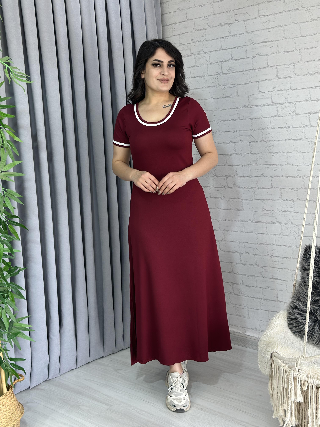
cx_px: 160
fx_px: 592
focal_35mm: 48
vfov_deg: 39.7
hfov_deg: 30.3
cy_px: 214
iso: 64
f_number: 1.78
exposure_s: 1/100
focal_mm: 6.86
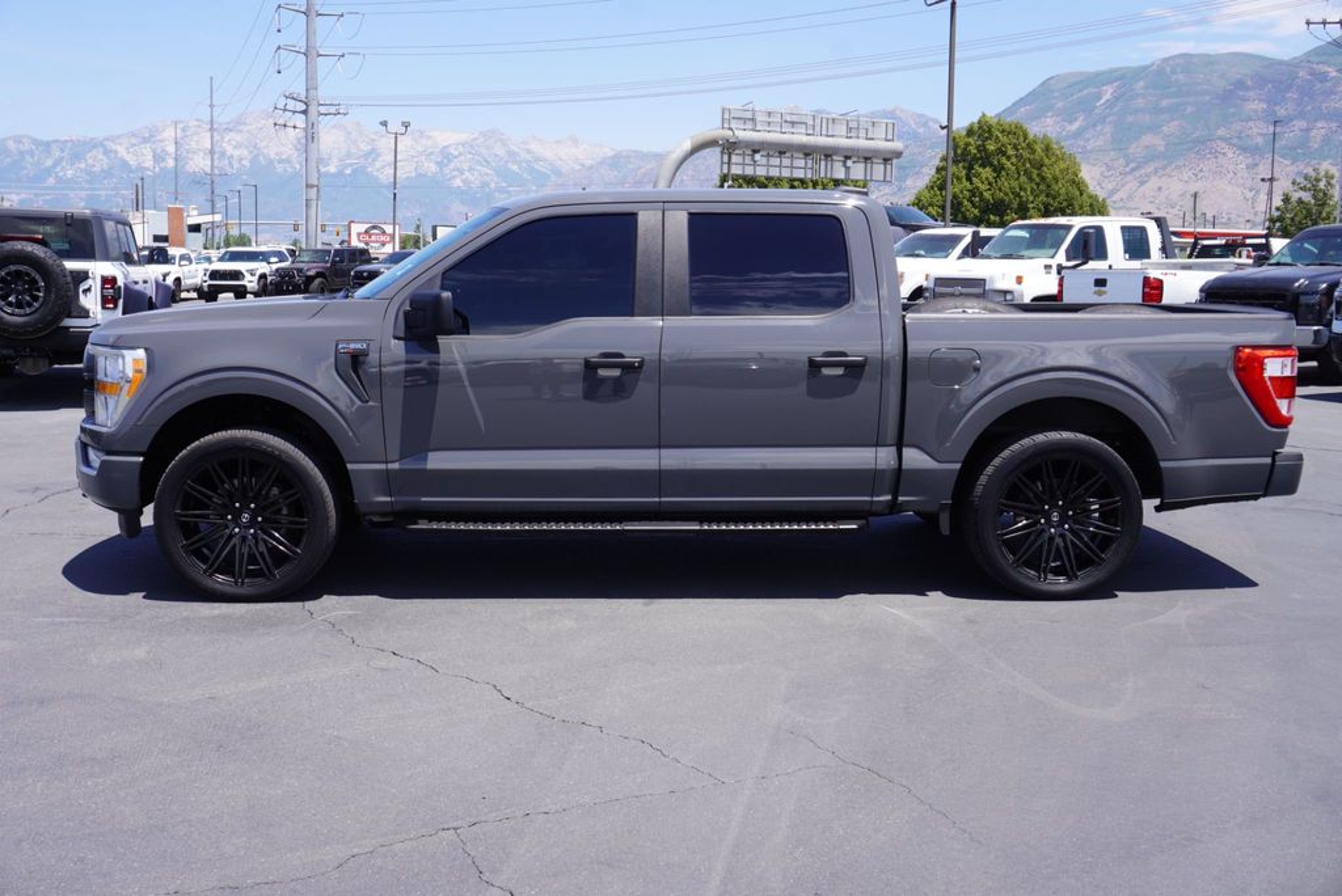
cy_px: 448
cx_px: 671
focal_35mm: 38
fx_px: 1399
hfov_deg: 51.3
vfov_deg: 35.5
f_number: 9
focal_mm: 25
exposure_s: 1/125
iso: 100
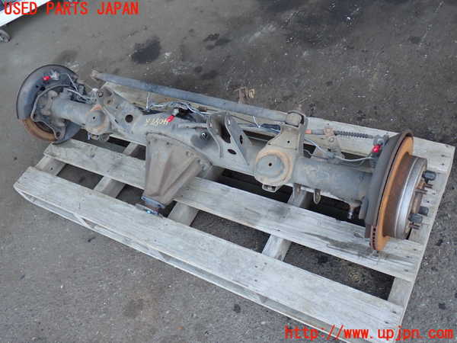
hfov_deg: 56.8
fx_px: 422
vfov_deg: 44.2
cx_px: 228
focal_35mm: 32
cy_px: 172
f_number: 2.4
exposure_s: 1/60
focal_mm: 5.79
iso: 125
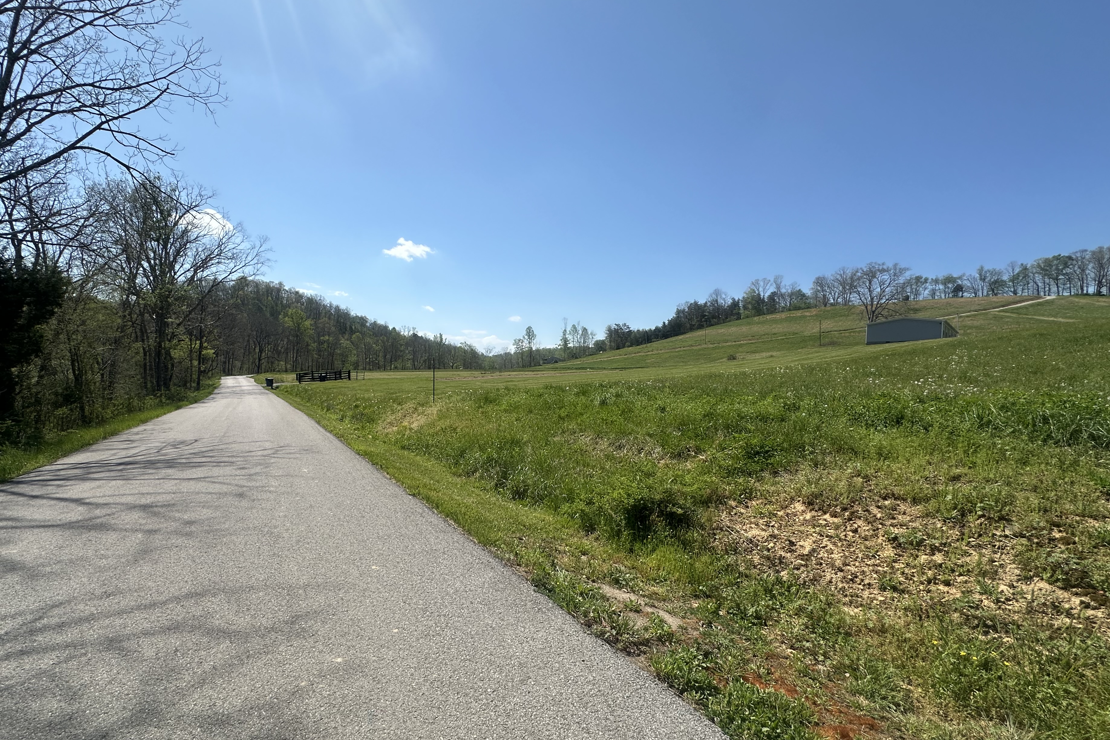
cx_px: 513
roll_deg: +0.5
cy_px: 393
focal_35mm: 16
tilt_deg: -1.0
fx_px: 493
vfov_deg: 73.7
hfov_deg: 96.6
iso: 50
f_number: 2.2
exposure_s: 1/3040
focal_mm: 2.22
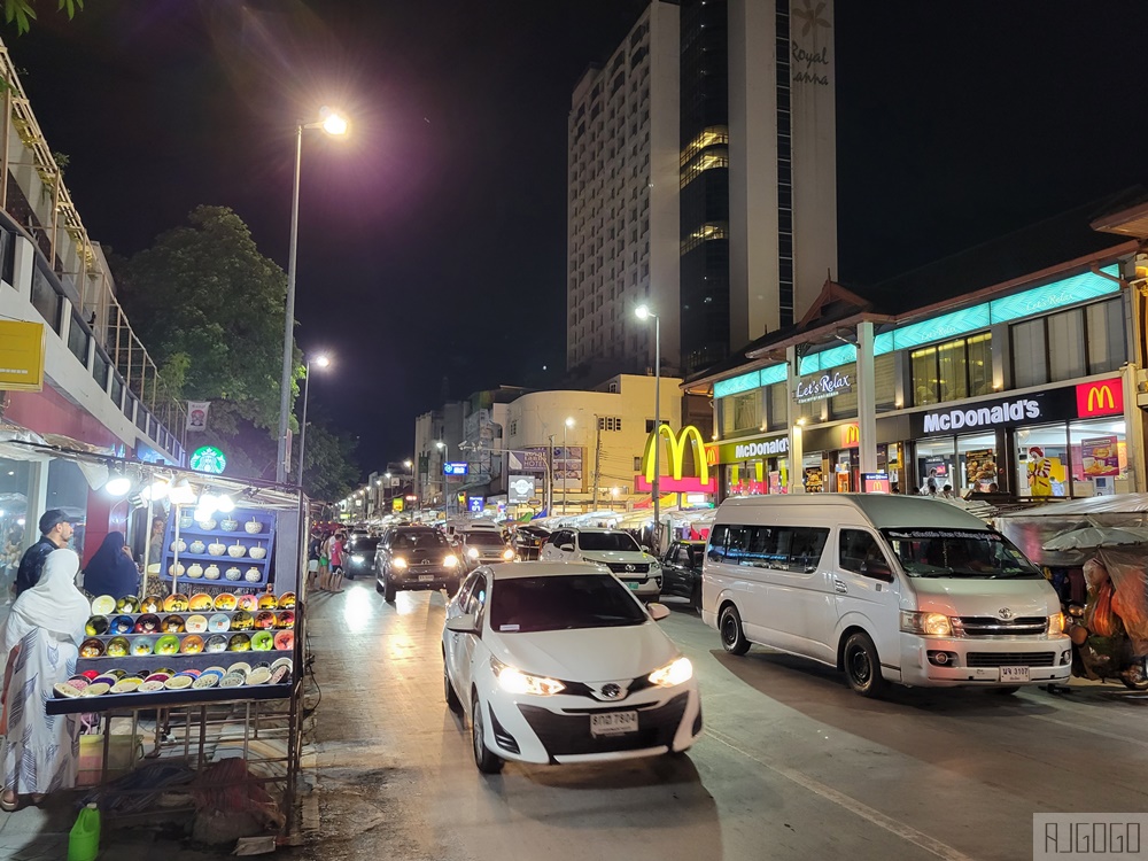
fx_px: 862
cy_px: 430
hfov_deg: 67.3
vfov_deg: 53.1
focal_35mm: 26
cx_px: 574
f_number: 1.8
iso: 320
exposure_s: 1/50
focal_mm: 5.4
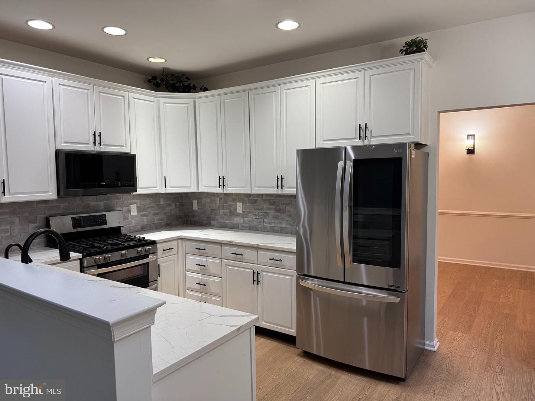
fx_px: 371
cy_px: 200
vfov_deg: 56.8
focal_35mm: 24
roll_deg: +0.5
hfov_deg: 71.6
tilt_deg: -3.7
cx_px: 268
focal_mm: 6.76
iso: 160
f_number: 1.78
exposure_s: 1/120
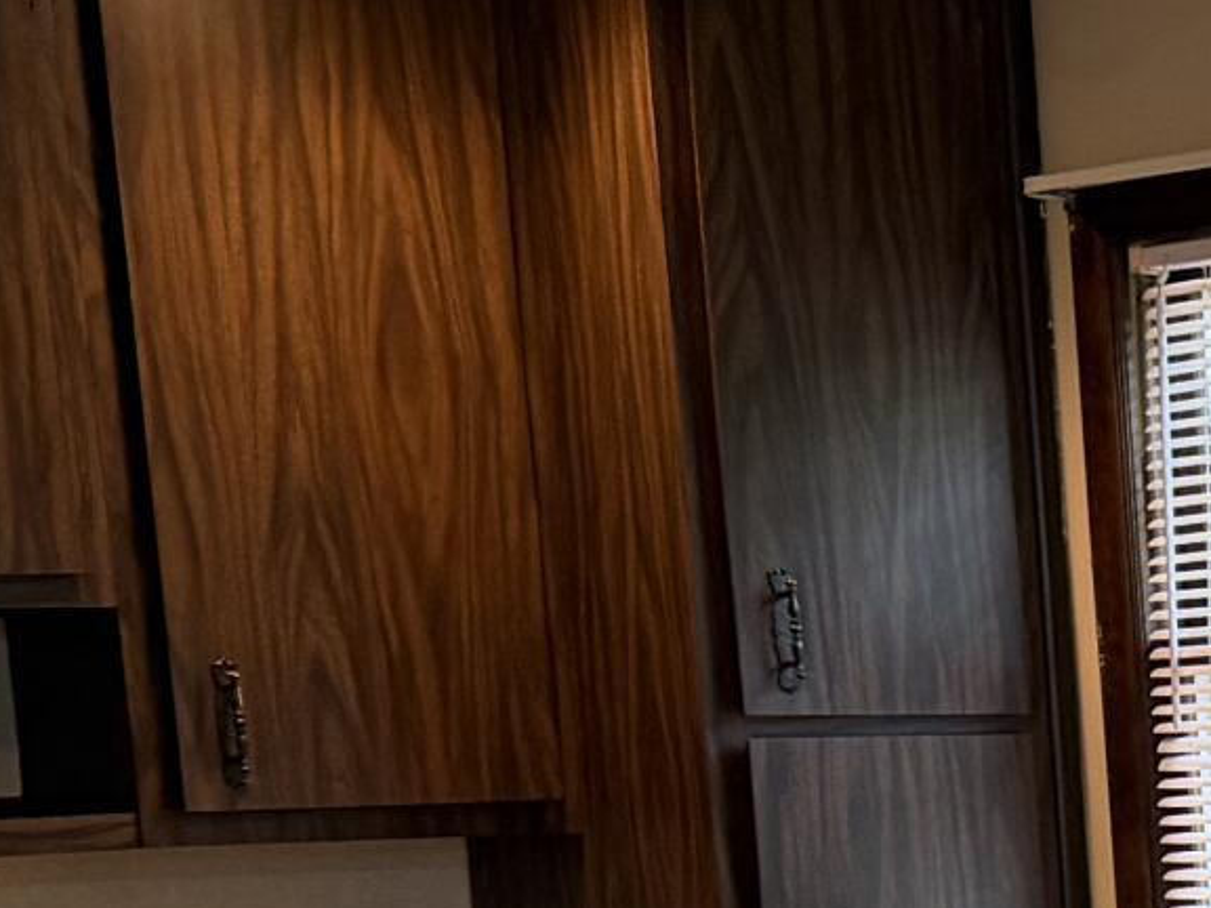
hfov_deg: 13.7
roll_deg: +1.0
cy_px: 1486
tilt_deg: -10.1
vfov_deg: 11.2
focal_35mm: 125
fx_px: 4373
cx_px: 2336
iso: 250
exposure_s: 1/120
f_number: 1.78
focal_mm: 6.76
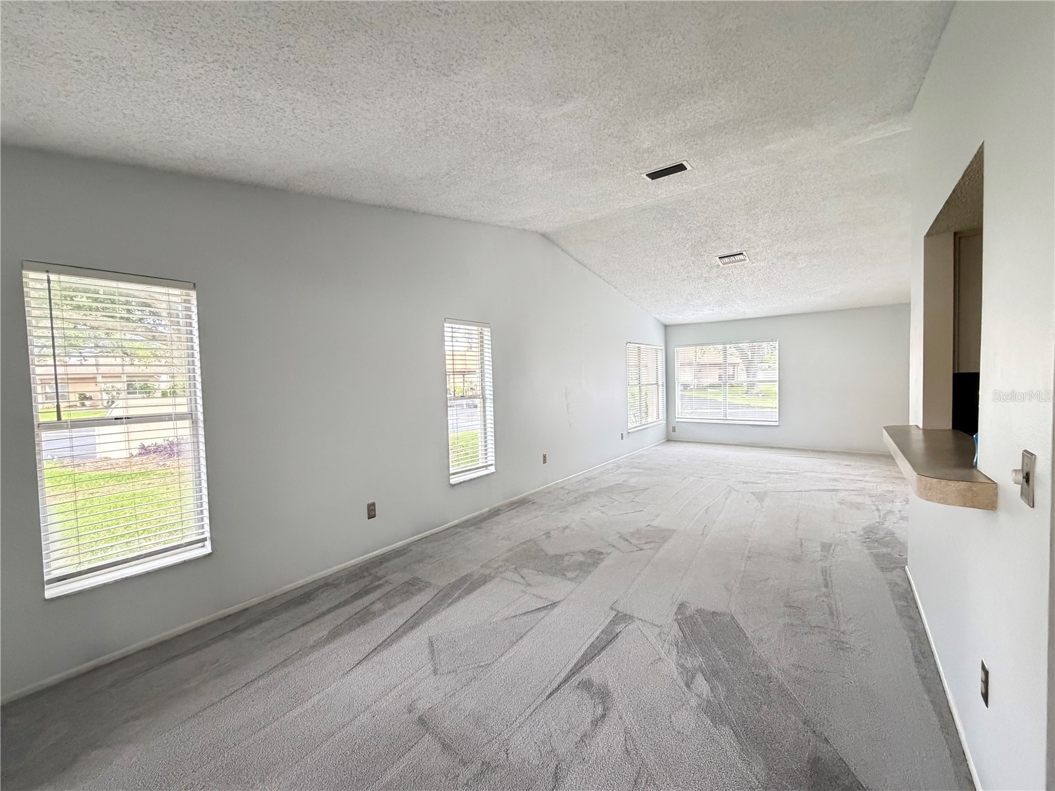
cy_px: 396
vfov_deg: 85.7
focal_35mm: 14
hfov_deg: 102.1
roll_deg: +1.1
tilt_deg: -1.6
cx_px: 528
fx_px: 427
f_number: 2.2
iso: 640
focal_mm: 2.22
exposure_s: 1/60
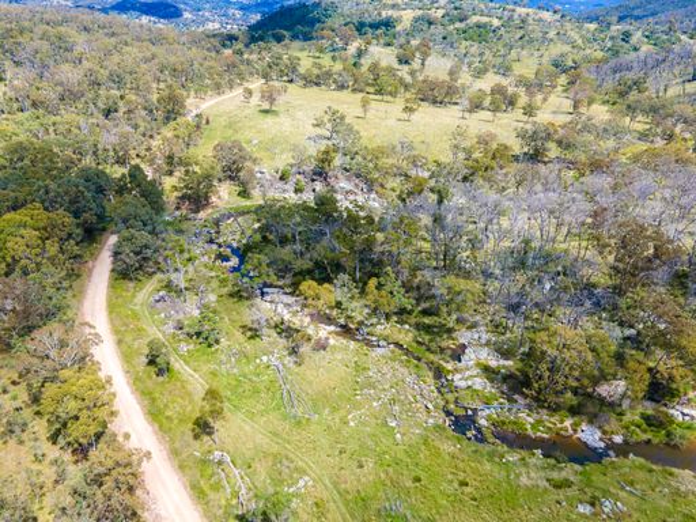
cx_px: 348
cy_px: 261
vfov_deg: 56.8
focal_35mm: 24
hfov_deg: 71.6
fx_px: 483
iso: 100
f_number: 2.8
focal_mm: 4.5
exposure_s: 1/500
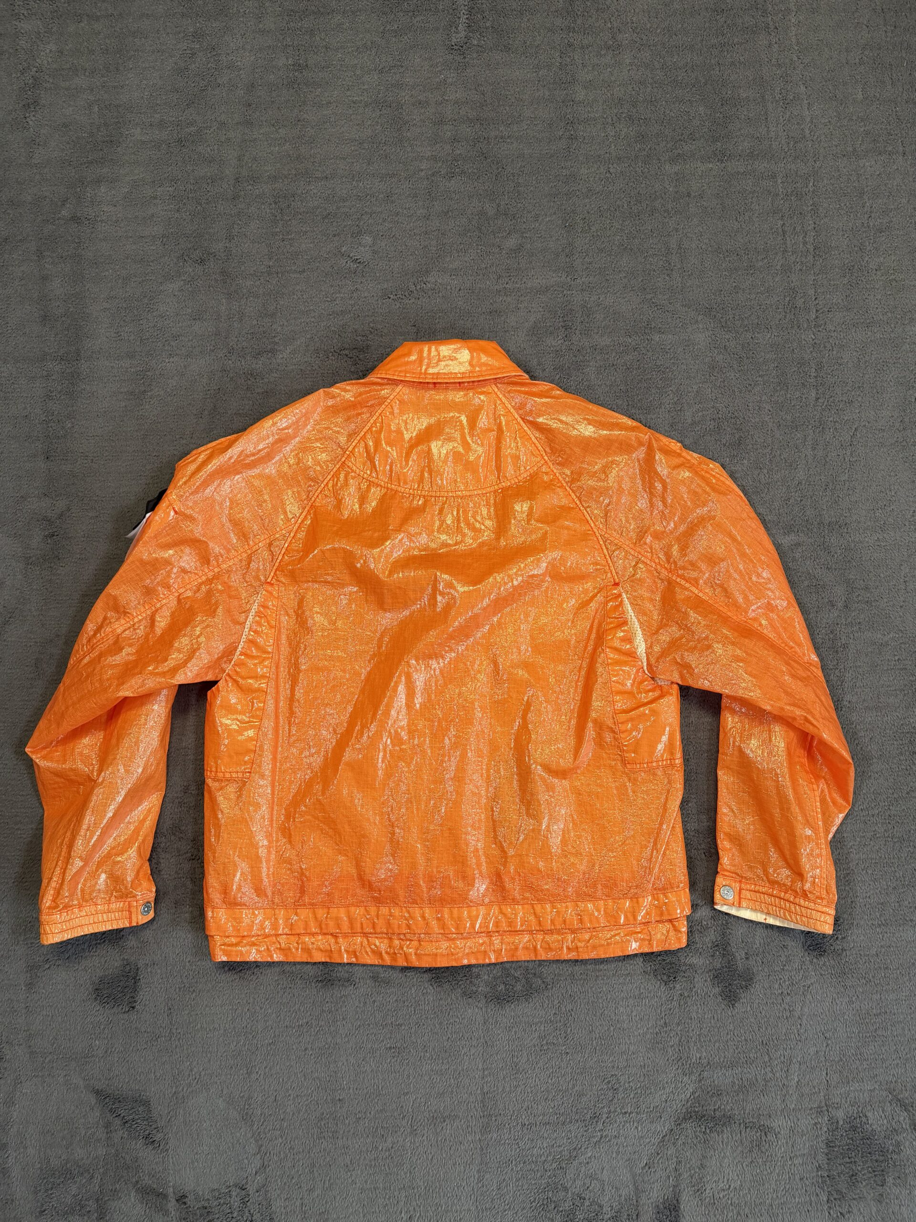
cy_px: 611
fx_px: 847
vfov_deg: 71.6
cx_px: 458
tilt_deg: -83.9
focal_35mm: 24
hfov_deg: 56.8
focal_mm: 6.76
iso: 200
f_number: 1.78
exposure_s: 1/63
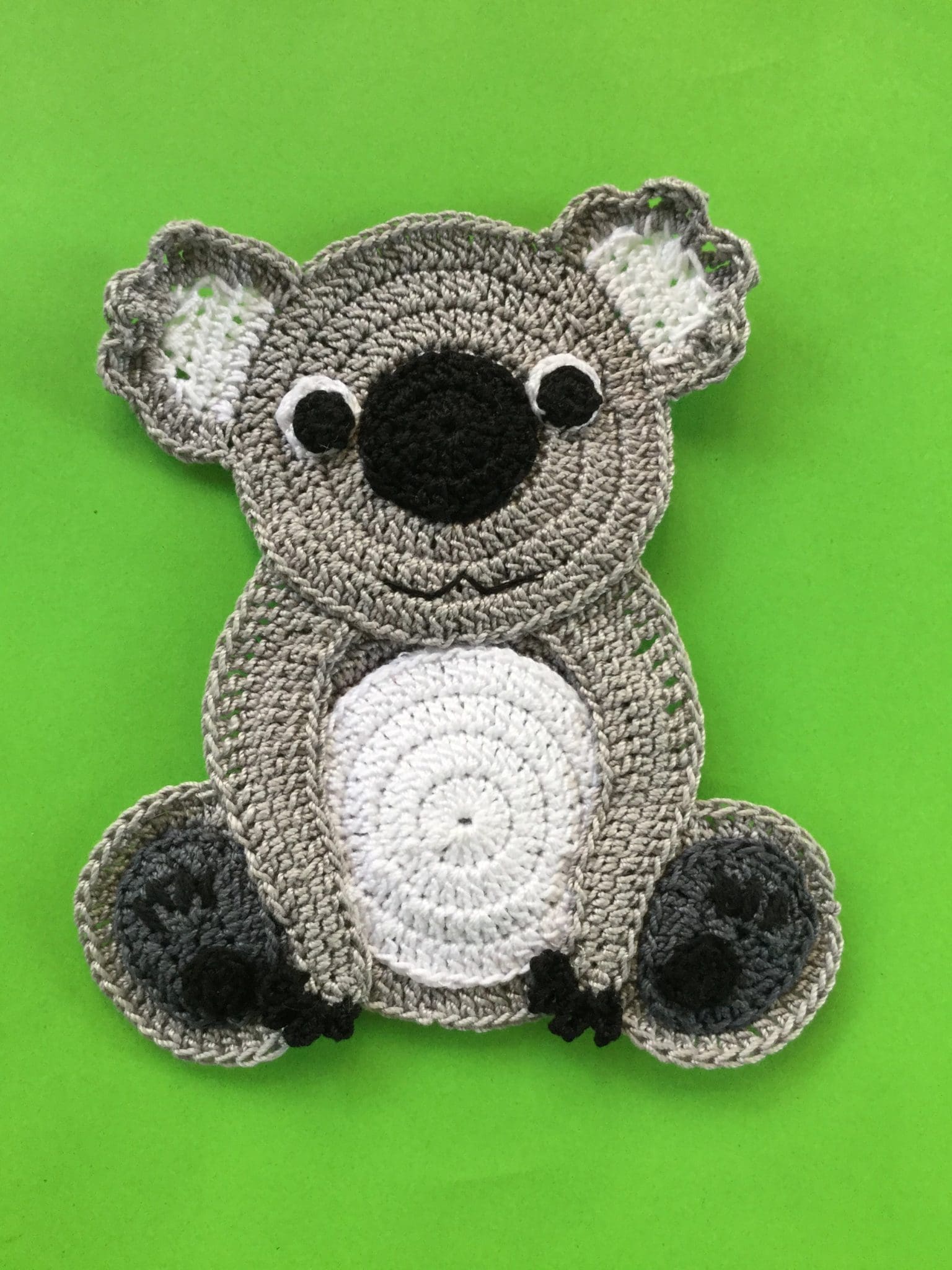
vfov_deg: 58.4
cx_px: 476
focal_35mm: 31
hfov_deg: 45.4
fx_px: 1137
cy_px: 635
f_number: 2.4
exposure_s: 1/33
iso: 80
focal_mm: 3.3
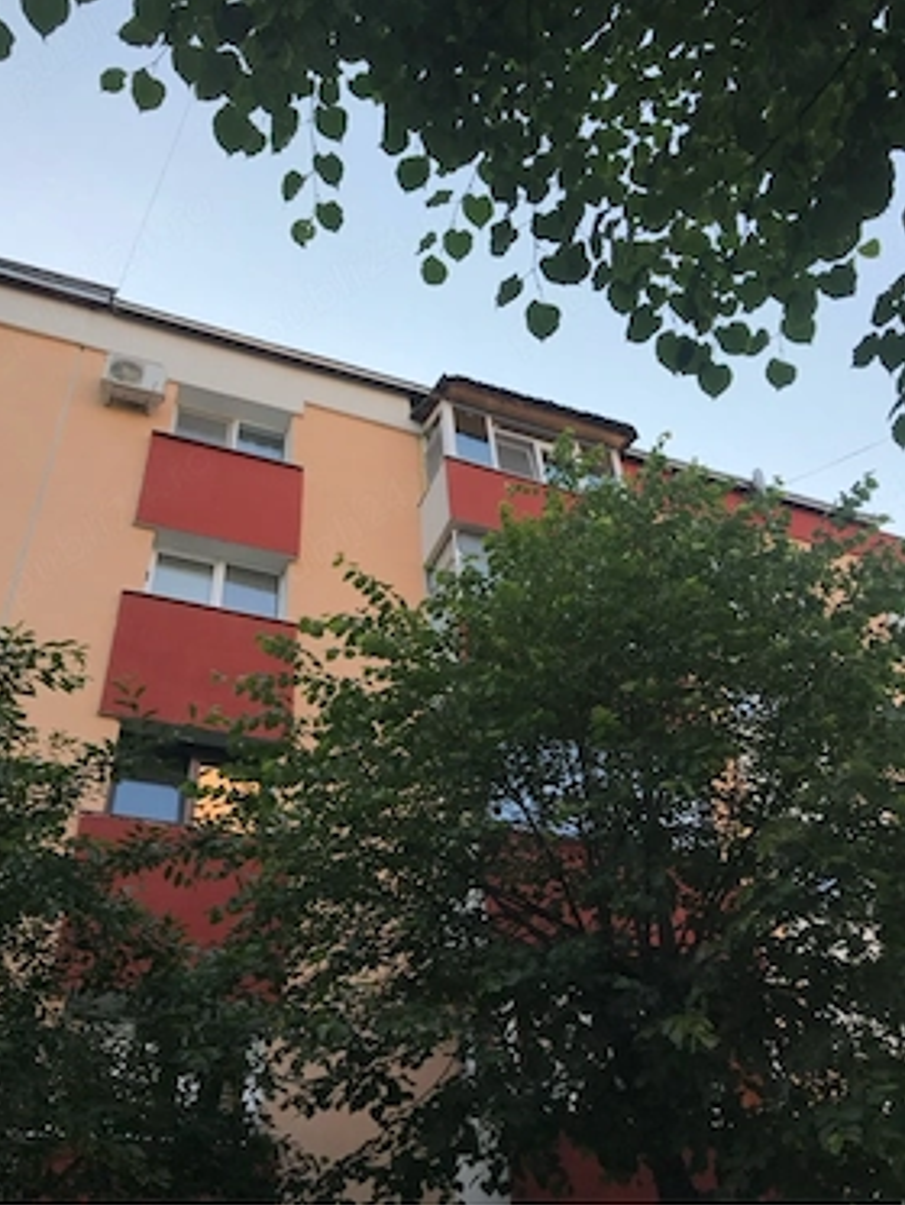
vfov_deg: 59.9
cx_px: 423
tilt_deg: +42.2
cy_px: 562
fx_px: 1045
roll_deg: +4.4
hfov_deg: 46.8
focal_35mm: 30
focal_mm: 3.99
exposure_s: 1/372
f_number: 1.8
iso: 20
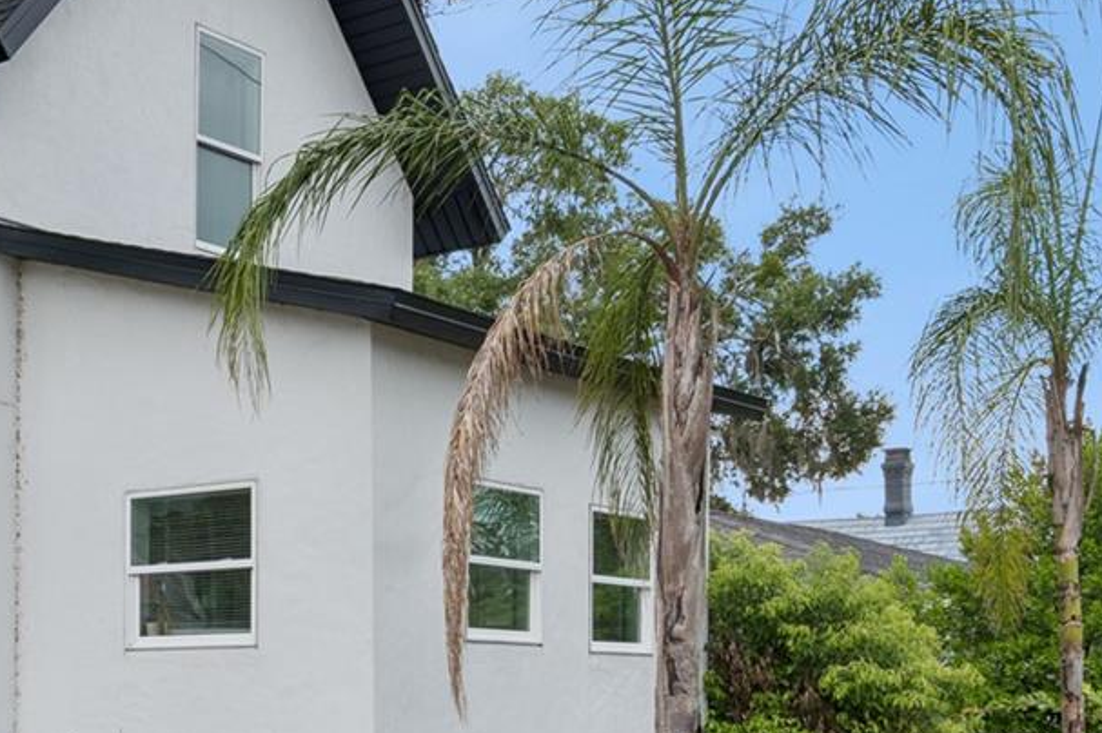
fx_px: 1774
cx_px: -80
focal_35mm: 58
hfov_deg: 31.1
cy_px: 680
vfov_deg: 22.7
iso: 125
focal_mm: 22
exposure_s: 1/20
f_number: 18
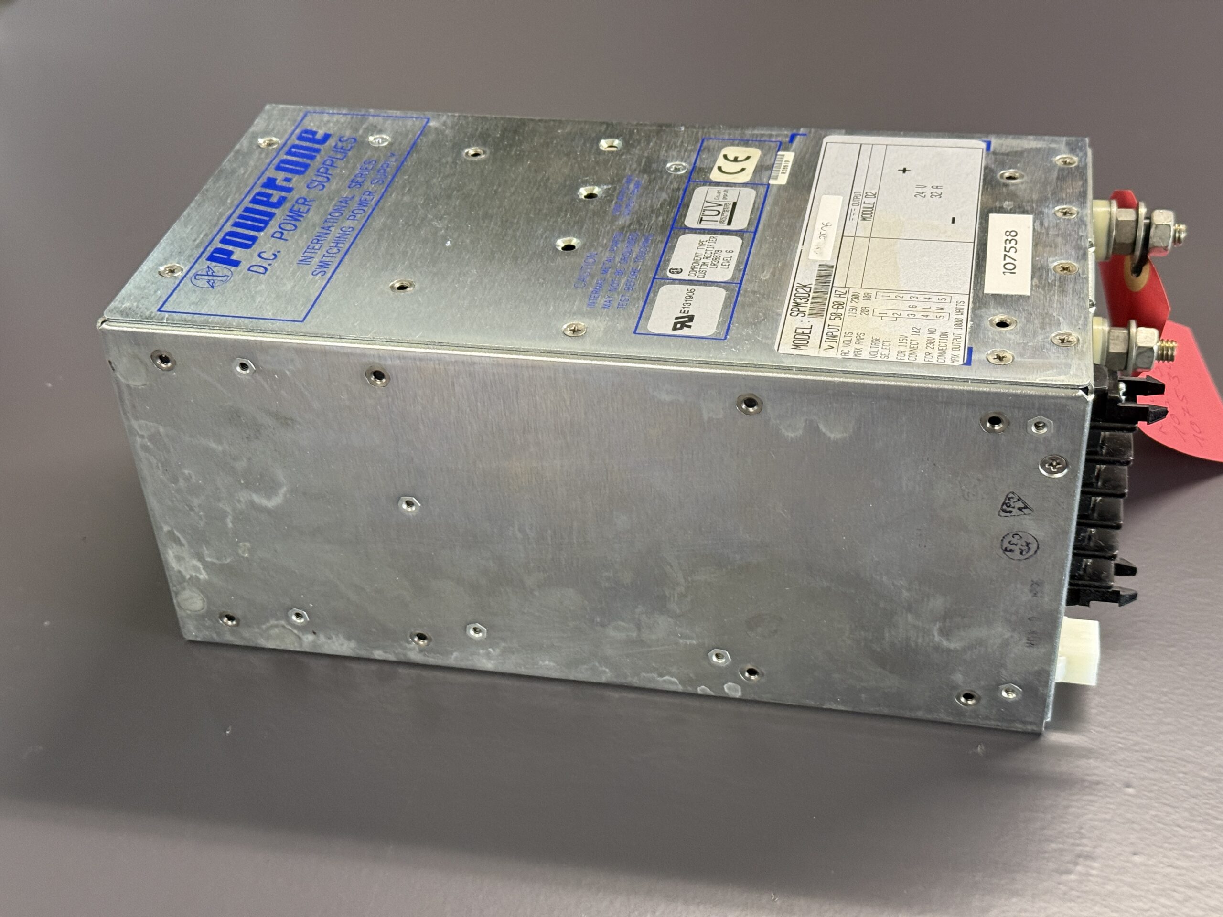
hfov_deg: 39.7
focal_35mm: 48
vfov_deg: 30.3
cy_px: 458
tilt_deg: -36.6
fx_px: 1696
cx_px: 612
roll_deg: +3.4
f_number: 1.78
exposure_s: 1/50
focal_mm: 6.76
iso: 250
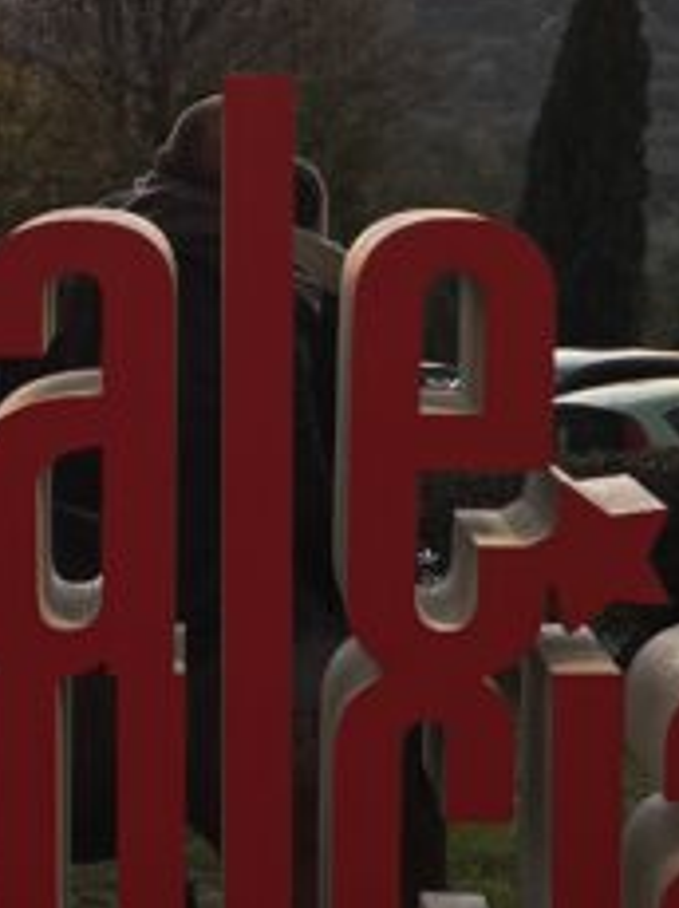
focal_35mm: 116
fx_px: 3039
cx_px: 36
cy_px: 549
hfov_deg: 12.6
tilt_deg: -12.3
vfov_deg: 17.0
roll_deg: +0.5
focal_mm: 5.1
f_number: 1.6
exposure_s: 1/419
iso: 50
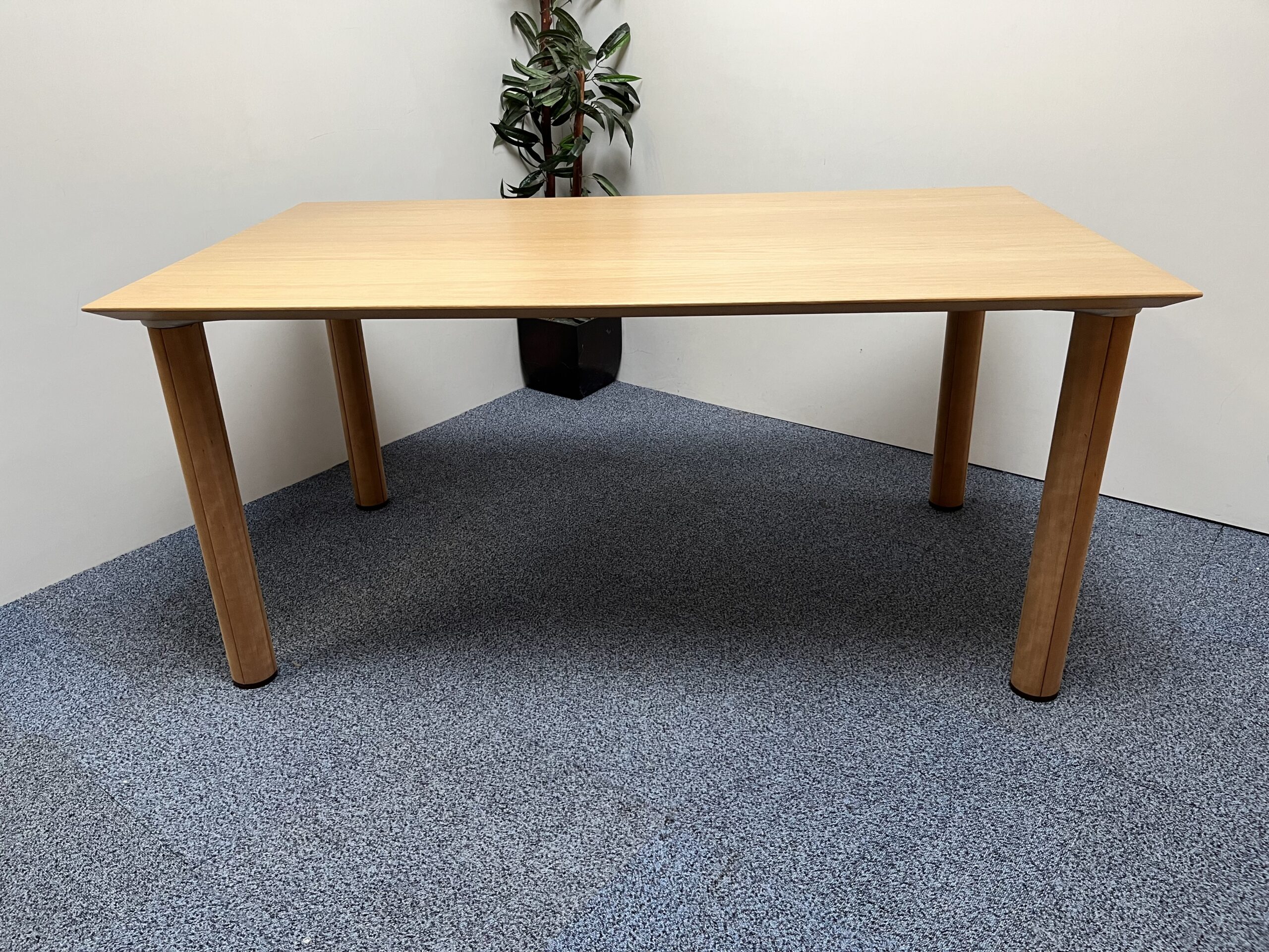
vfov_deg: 53.1
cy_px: 476
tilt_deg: -26.4
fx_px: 953
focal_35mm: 26
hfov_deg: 67.3
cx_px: 634
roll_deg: +1.8
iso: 125
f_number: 1.6
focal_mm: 5.1
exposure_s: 1/50
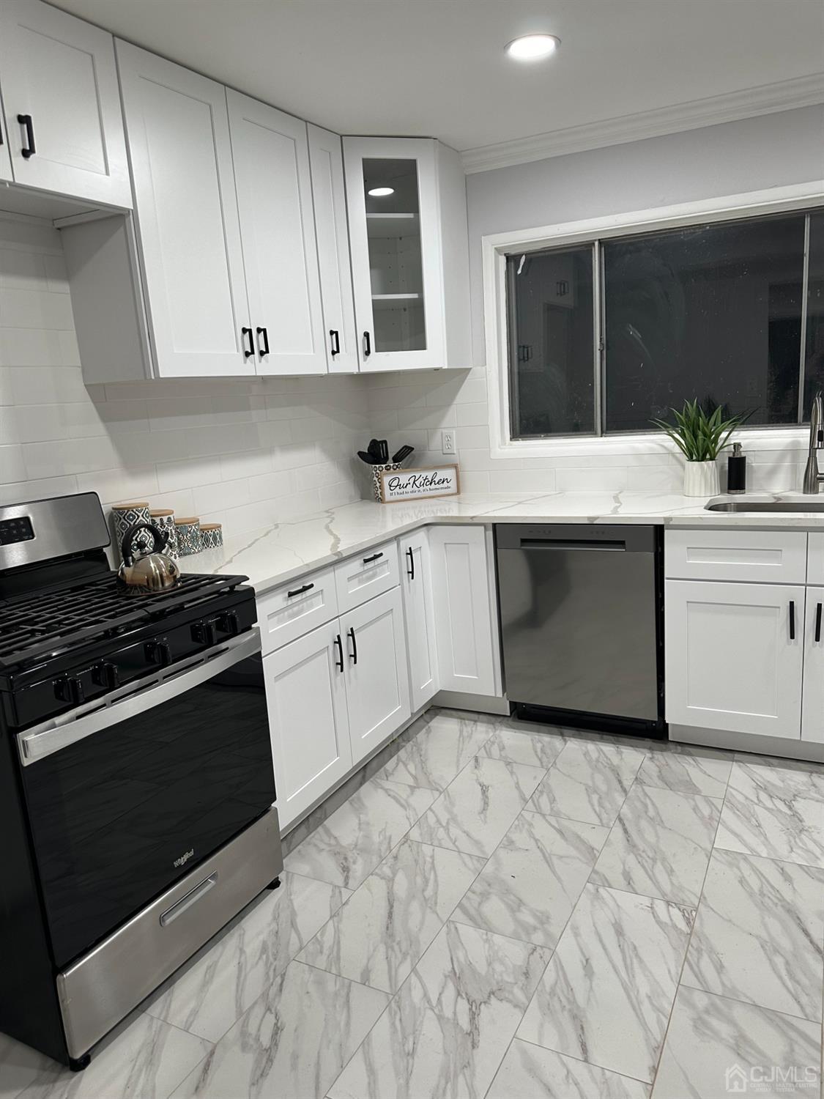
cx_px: 412
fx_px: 762
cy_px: 550
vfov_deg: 71.6
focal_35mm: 24
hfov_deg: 56.8
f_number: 1.78
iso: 160
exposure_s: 1/120
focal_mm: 6.86
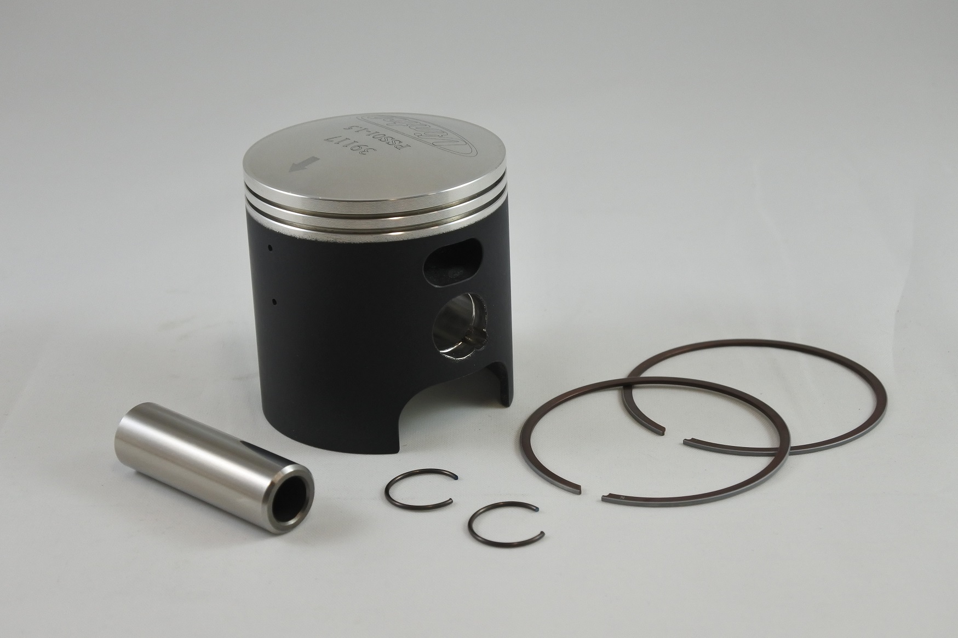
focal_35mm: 60
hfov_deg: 33.4
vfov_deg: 22.6
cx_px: 479
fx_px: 1597
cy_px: 319
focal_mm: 22.3
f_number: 4.8
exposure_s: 1/160
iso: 400
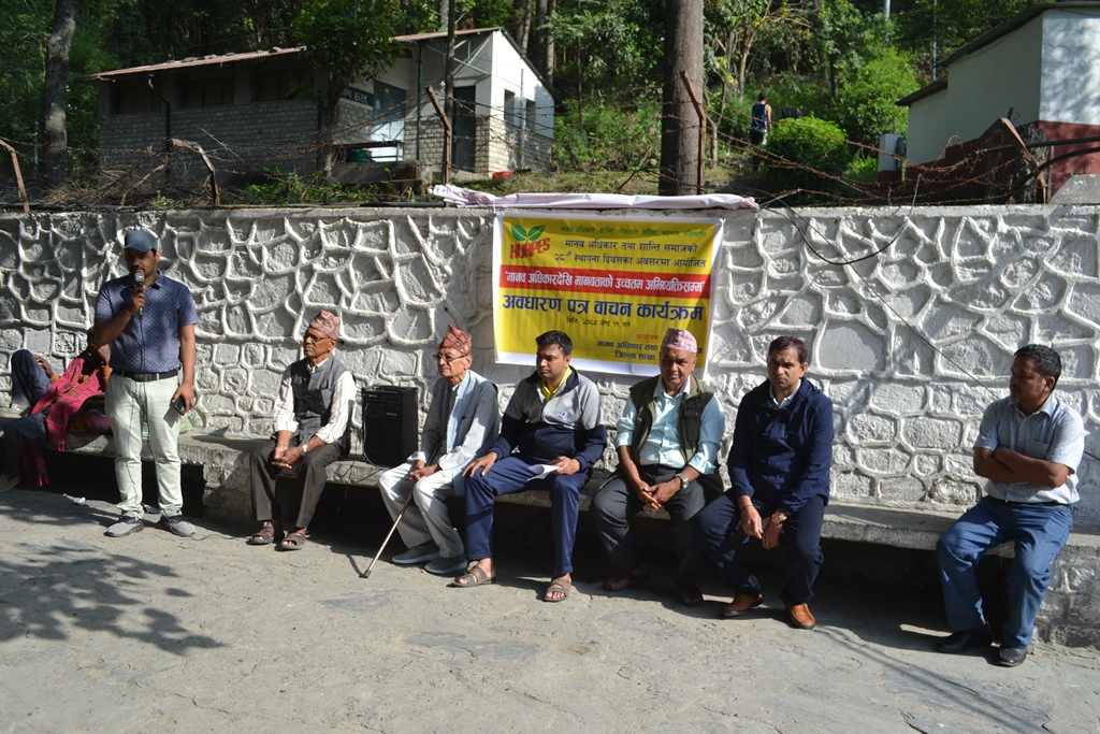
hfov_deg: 61.9
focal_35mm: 30
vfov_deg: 43.6
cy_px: 367
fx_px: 917
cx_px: 550
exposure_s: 1/200
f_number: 7.1
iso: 100
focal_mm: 20
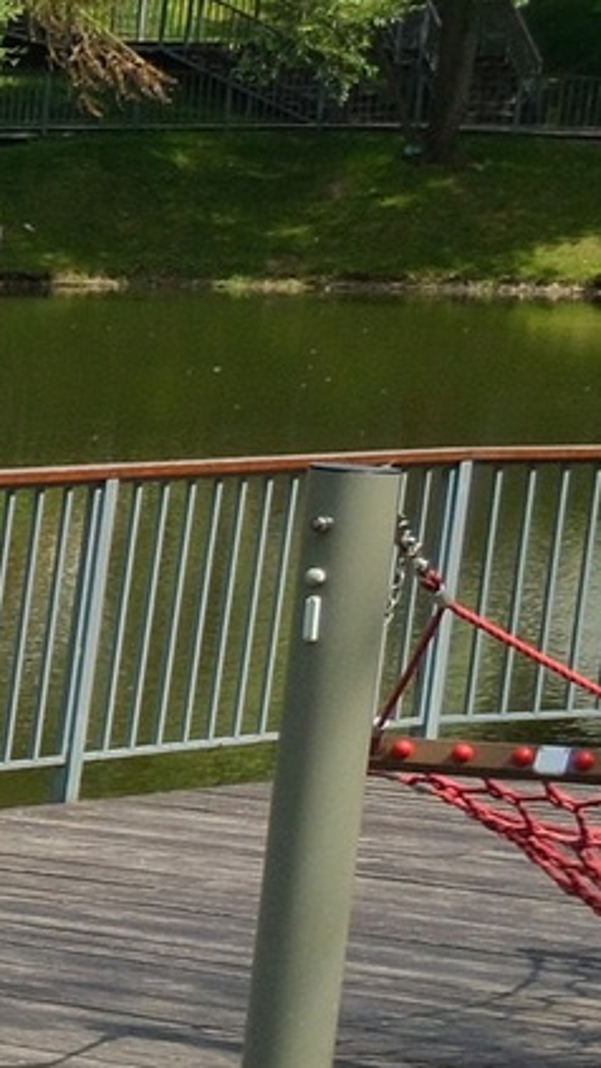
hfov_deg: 5.8
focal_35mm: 171
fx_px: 4844
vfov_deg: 12.5
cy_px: 1004
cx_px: -2043
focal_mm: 18
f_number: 7.1
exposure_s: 1/800
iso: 640
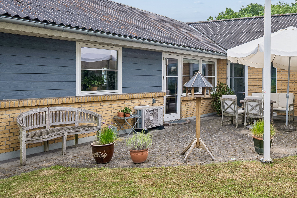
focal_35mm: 34
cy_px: 76
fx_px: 279
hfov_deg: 51.9
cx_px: 244
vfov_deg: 38.8
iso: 140
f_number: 6.3
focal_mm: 20.5
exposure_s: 1/200
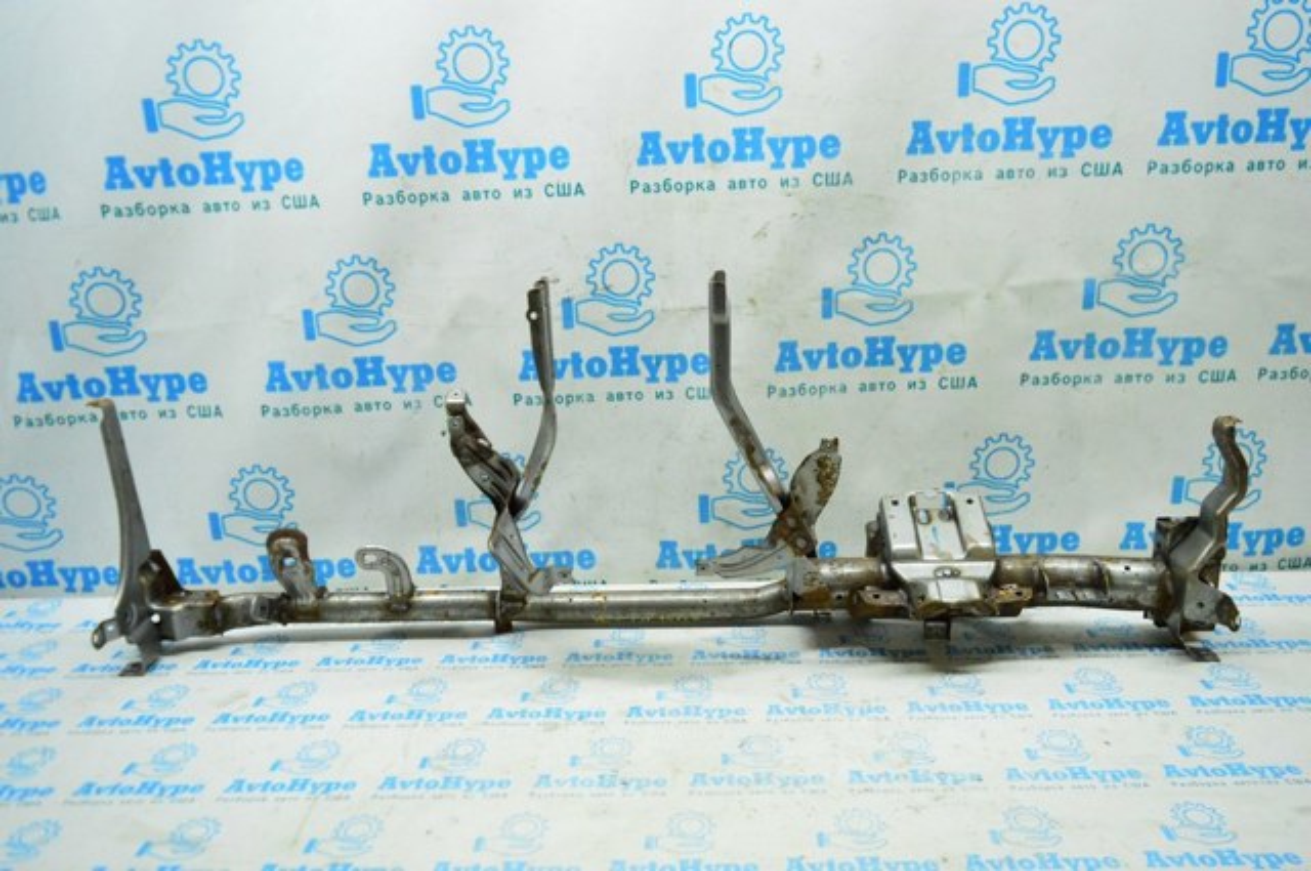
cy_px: 436
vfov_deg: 47.8
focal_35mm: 27
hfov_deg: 67.4
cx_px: 656
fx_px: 982
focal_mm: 18
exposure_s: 1/640
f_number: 4
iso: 6400
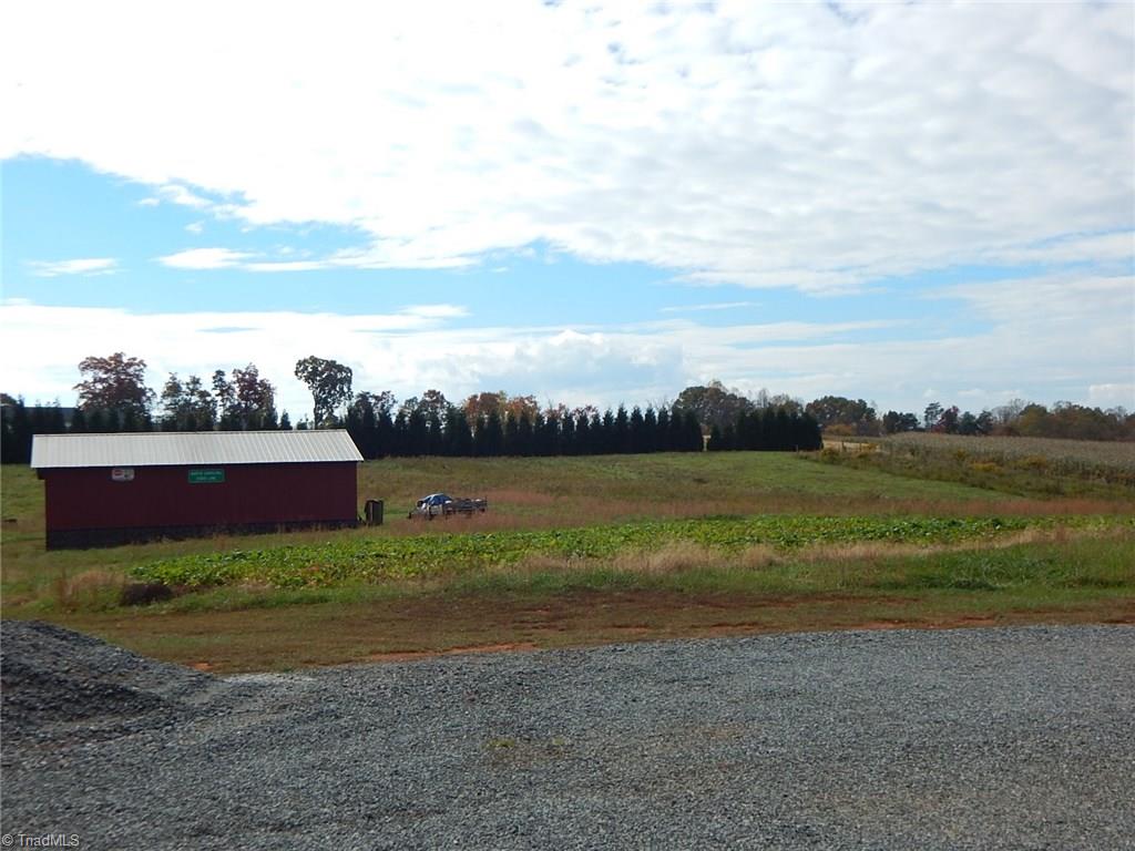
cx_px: 568
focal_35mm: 43
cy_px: 426
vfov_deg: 33.6
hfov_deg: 43.9
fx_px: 1410
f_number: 7.1
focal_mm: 7.7
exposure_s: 1/500
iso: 125
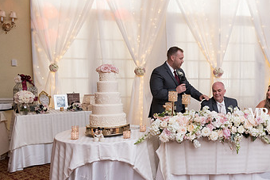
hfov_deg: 44.9
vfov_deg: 32.7
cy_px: 93
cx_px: 218
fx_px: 308
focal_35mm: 41
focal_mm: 24
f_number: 5
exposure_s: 1/125
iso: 1400
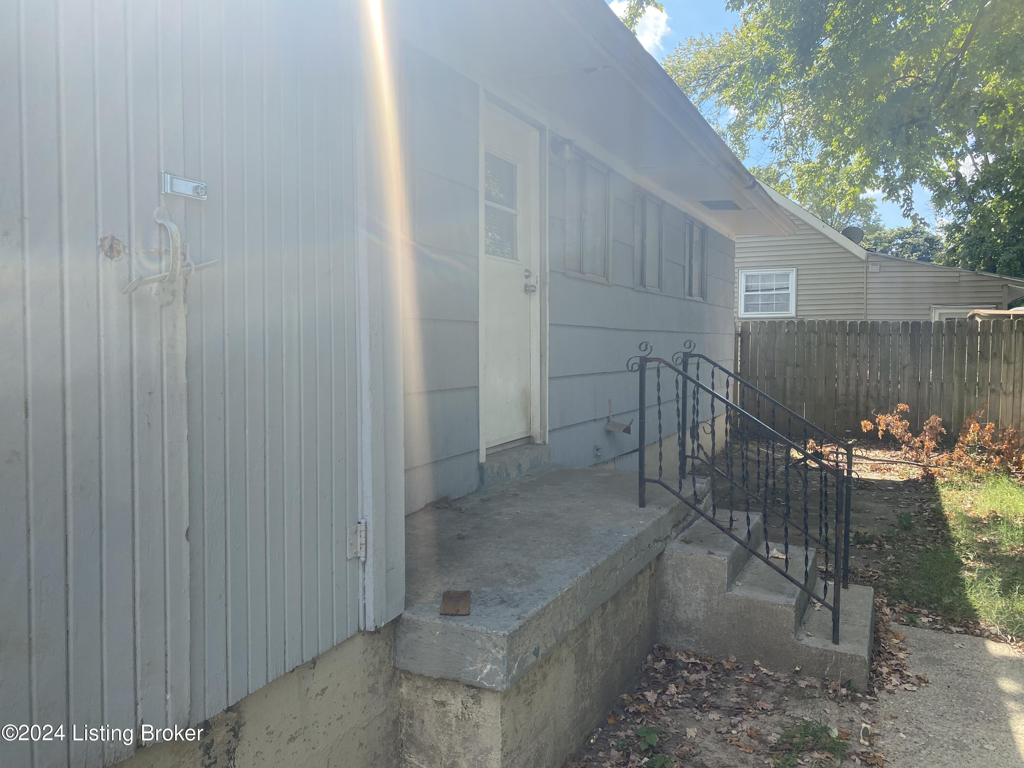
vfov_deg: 53.1
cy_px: 384
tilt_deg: -1.6
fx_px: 769
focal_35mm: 26
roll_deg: -0.6
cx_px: 512
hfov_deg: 67.3
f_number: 1.8
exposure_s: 1/833
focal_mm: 4.25
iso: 32
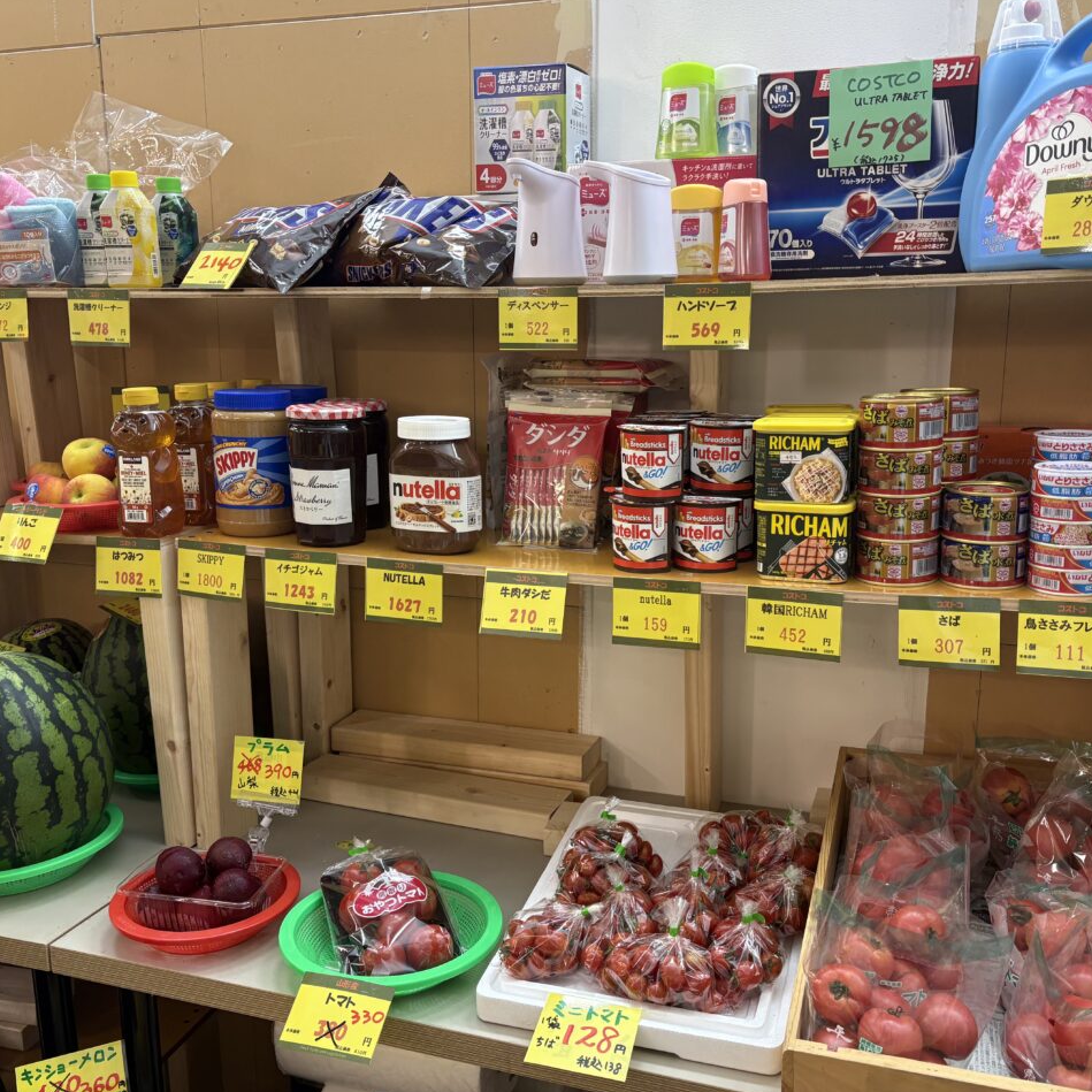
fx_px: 1106
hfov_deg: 52.5
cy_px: 545
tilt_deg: -9.8
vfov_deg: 52.5
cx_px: 588
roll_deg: -0.2
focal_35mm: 31
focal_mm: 5.96
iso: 125
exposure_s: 1/100
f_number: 1.6
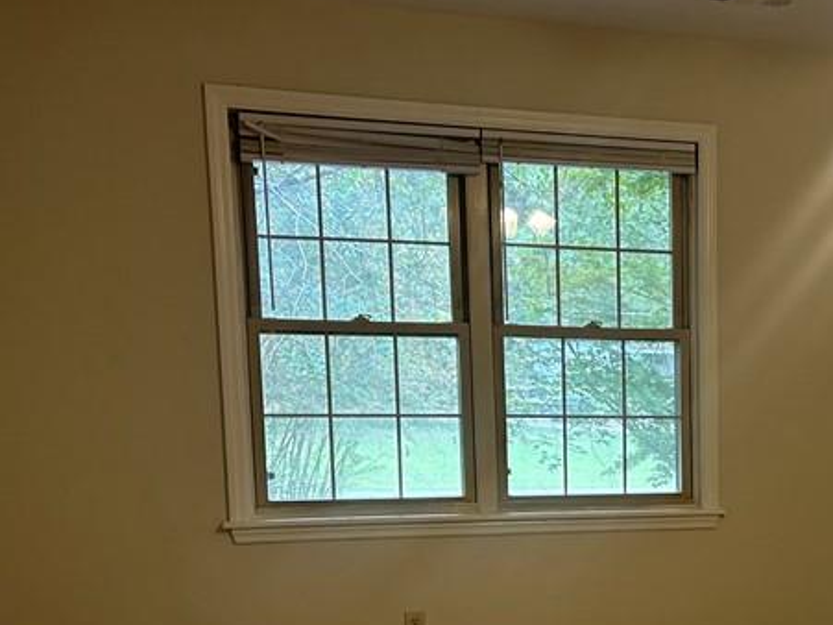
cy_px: 592
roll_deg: -0.5
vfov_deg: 23.9
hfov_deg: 30.6
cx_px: 813
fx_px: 1419
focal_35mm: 59
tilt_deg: -10.1
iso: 100
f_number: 1.5
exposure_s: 1/60
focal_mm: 5.7
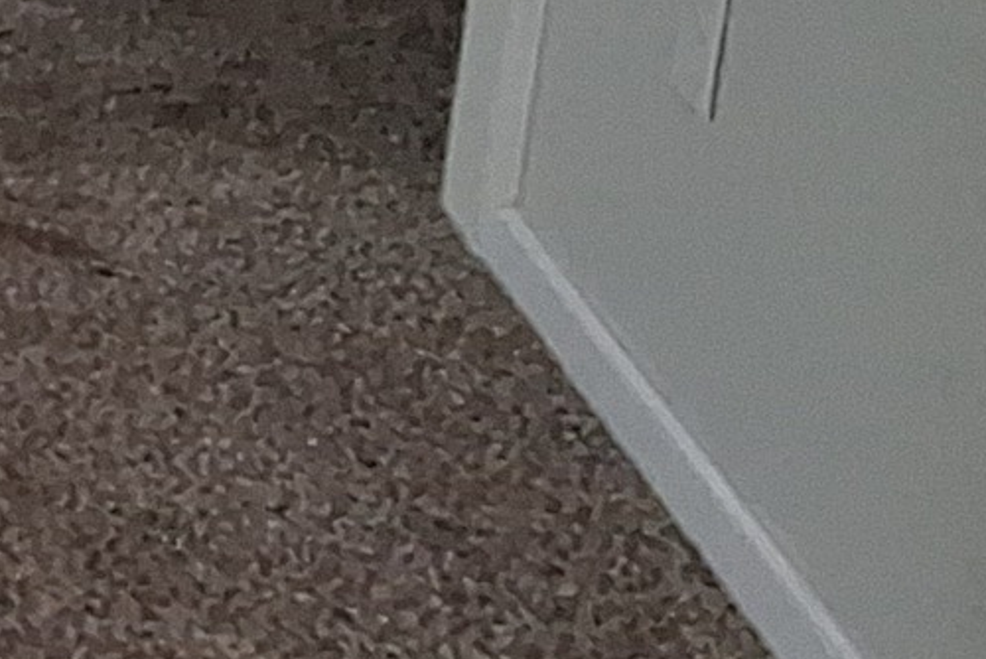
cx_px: -1339
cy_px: -357
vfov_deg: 15.1
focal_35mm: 83
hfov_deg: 15.1
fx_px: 2274
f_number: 2.2
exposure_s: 1/20
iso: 500
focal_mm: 1.74
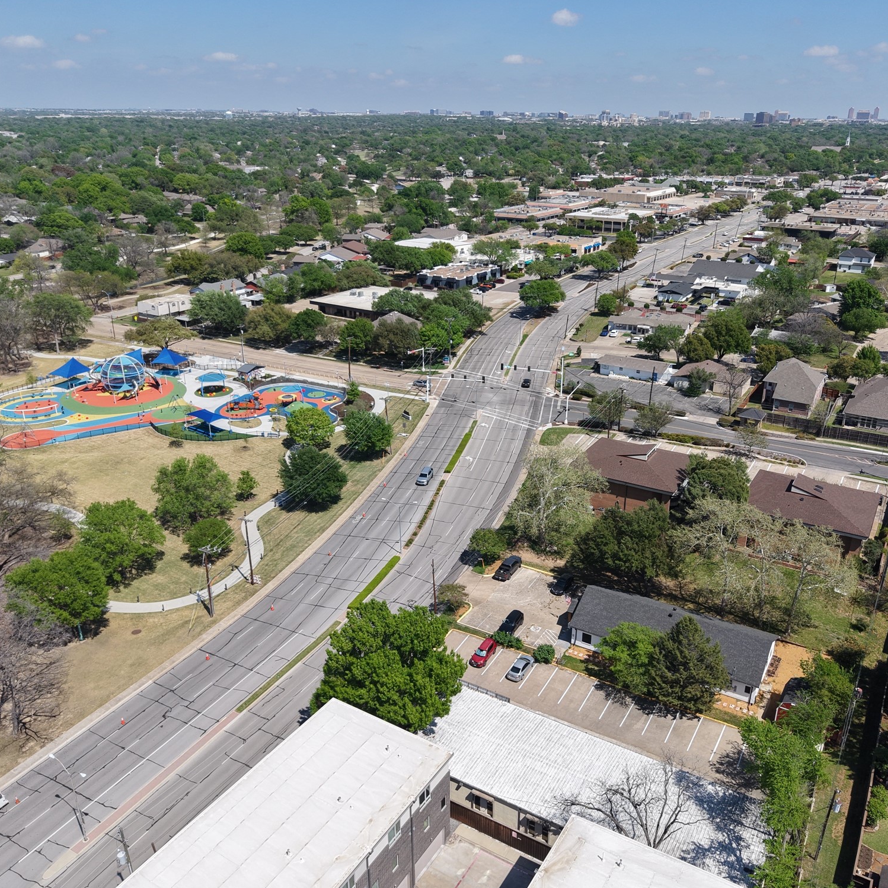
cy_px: 451
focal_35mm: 29
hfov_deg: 55.6
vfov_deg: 55.6
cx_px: 481
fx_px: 842
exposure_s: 1/6000
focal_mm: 8.67
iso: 190
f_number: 1.8
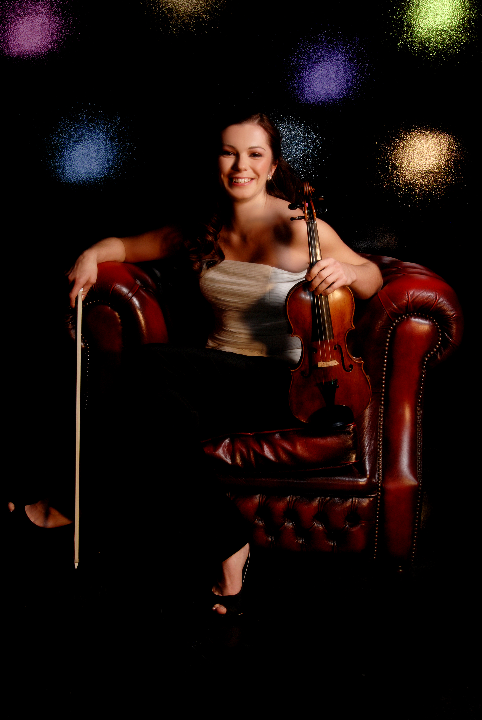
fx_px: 841
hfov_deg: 32.0
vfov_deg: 46.3
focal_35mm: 42
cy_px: 360
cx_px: 241
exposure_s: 1/125
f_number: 13
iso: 200
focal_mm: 28
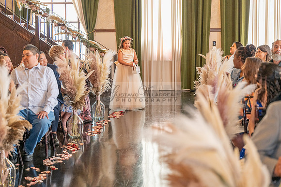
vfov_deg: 19.5
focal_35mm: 70
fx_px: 546
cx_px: 140
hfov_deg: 28.8
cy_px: 94
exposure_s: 1/200
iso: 1600
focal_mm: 70
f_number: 2.8
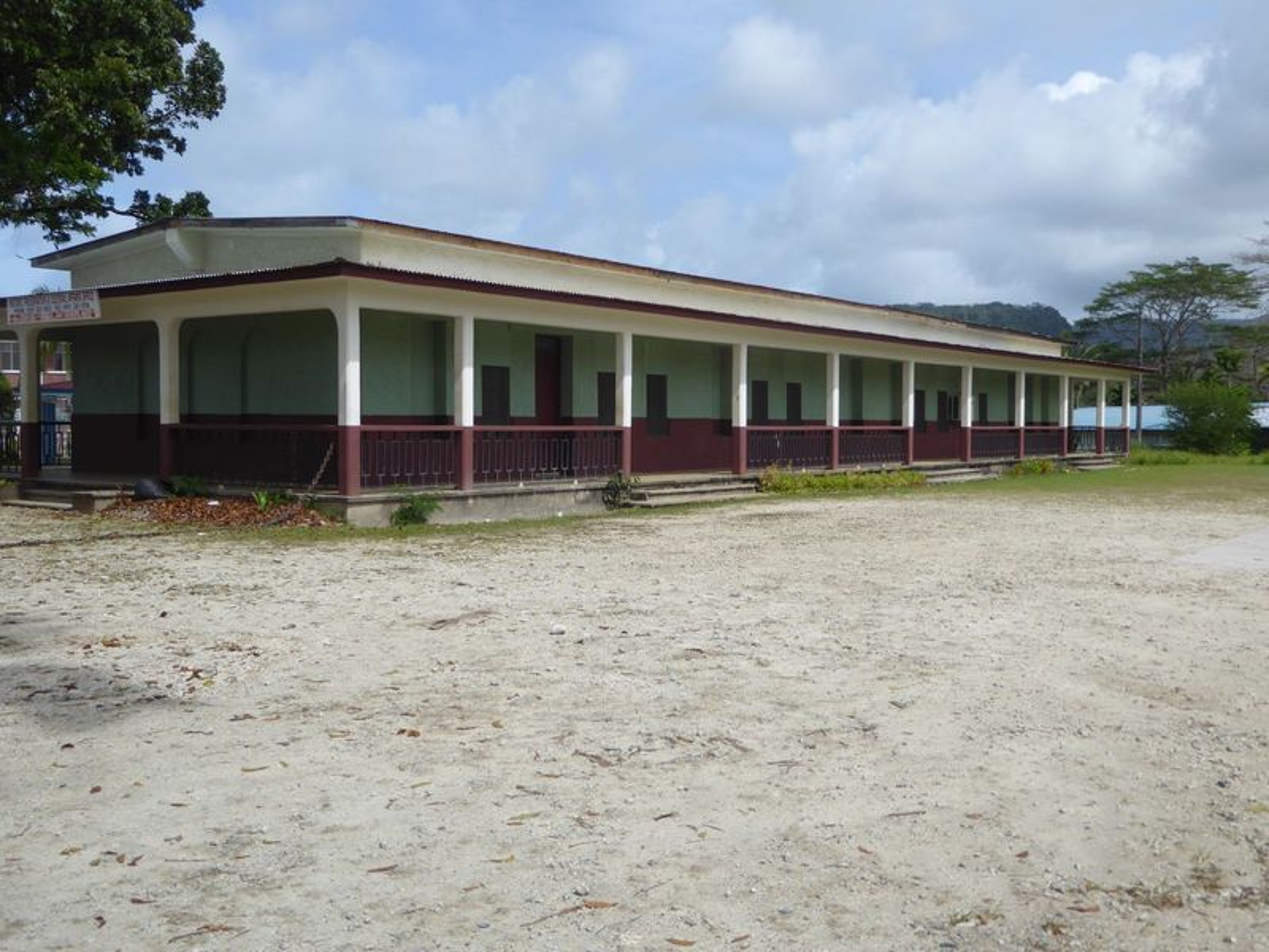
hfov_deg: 52.6
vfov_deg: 40.7
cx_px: 634
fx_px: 1283
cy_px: 476
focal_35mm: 35
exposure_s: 1/1000
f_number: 3.7
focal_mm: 6.3
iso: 80
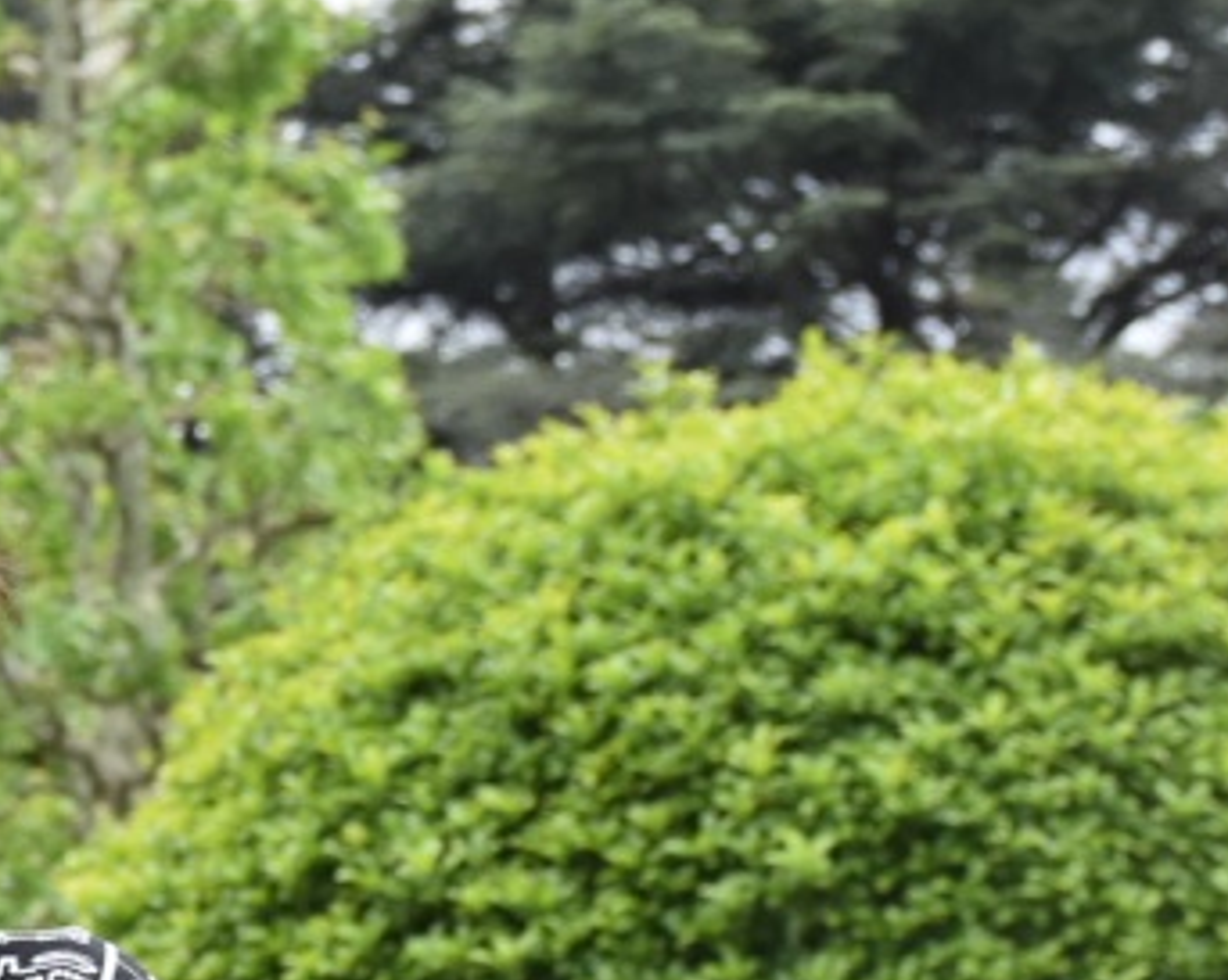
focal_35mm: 267
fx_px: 9695
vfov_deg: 5.7
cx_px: -610
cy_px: 1371
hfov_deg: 7.1
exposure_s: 1/250
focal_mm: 45
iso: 400
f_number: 8
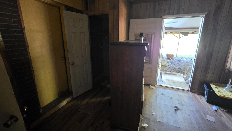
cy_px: 63
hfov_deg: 102.9
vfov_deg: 70.5
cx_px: 112
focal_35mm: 15
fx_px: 92
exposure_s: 1/30
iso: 800
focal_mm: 2.2
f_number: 1.9
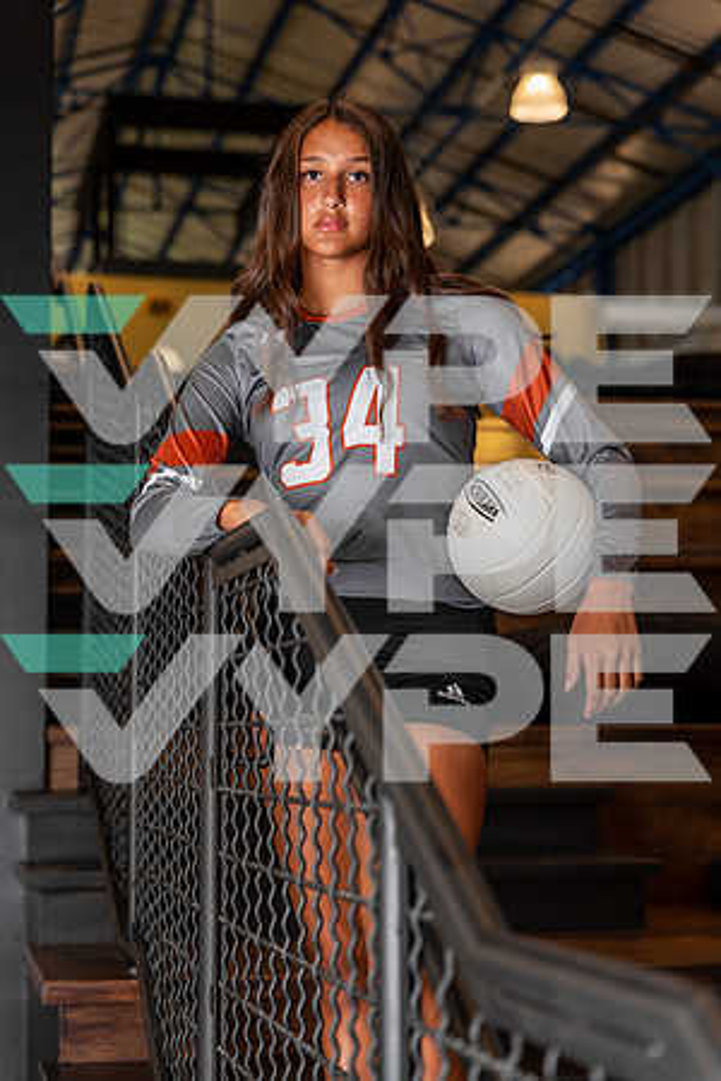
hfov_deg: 19.5
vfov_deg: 28.8
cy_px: 540
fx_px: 2103
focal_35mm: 70
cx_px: 360
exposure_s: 1/100
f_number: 3.5
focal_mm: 70
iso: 100
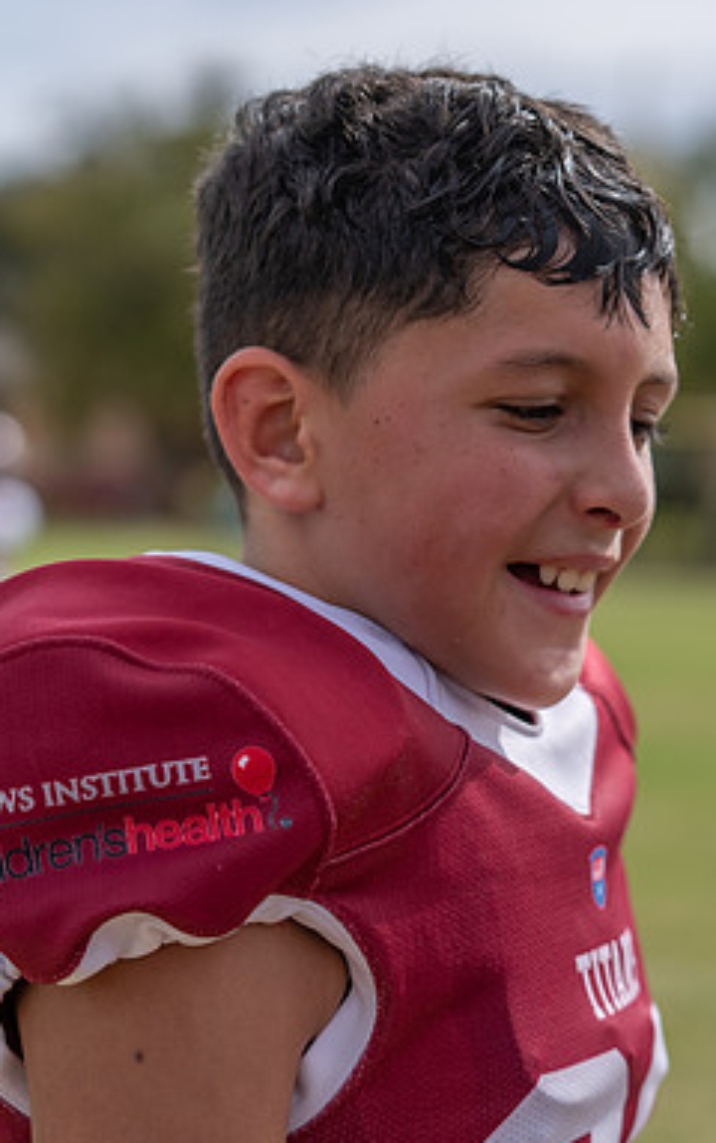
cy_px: 572
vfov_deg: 19.3
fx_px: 3366
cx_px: 585
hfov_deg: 12.1
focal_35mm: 108
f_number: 3.5
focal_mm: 70
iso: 100
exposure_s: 1/1600
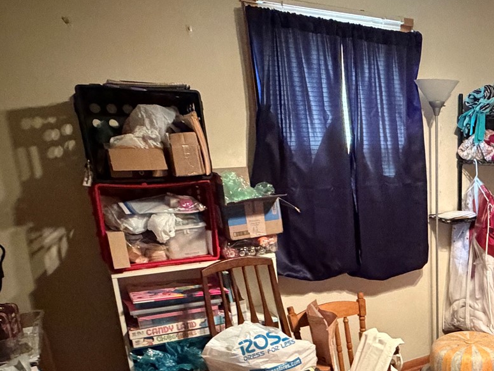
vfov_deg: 36.9
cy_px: 312
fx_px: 528
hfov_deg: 45.3
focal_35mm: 37
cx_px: 448
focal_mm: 2.22
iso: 1250
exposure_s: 1/30
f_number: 2.2
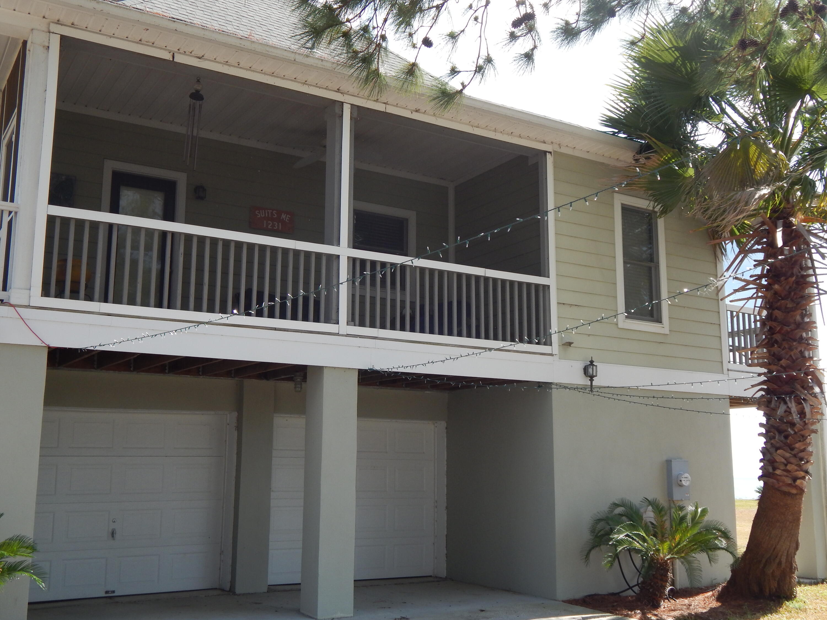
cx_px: 414
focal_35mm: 38
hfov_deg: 49.0
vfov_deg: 37.7
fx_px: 908
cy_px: 310
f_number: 3.4
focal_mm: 6.8
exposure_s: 1/400
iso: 125
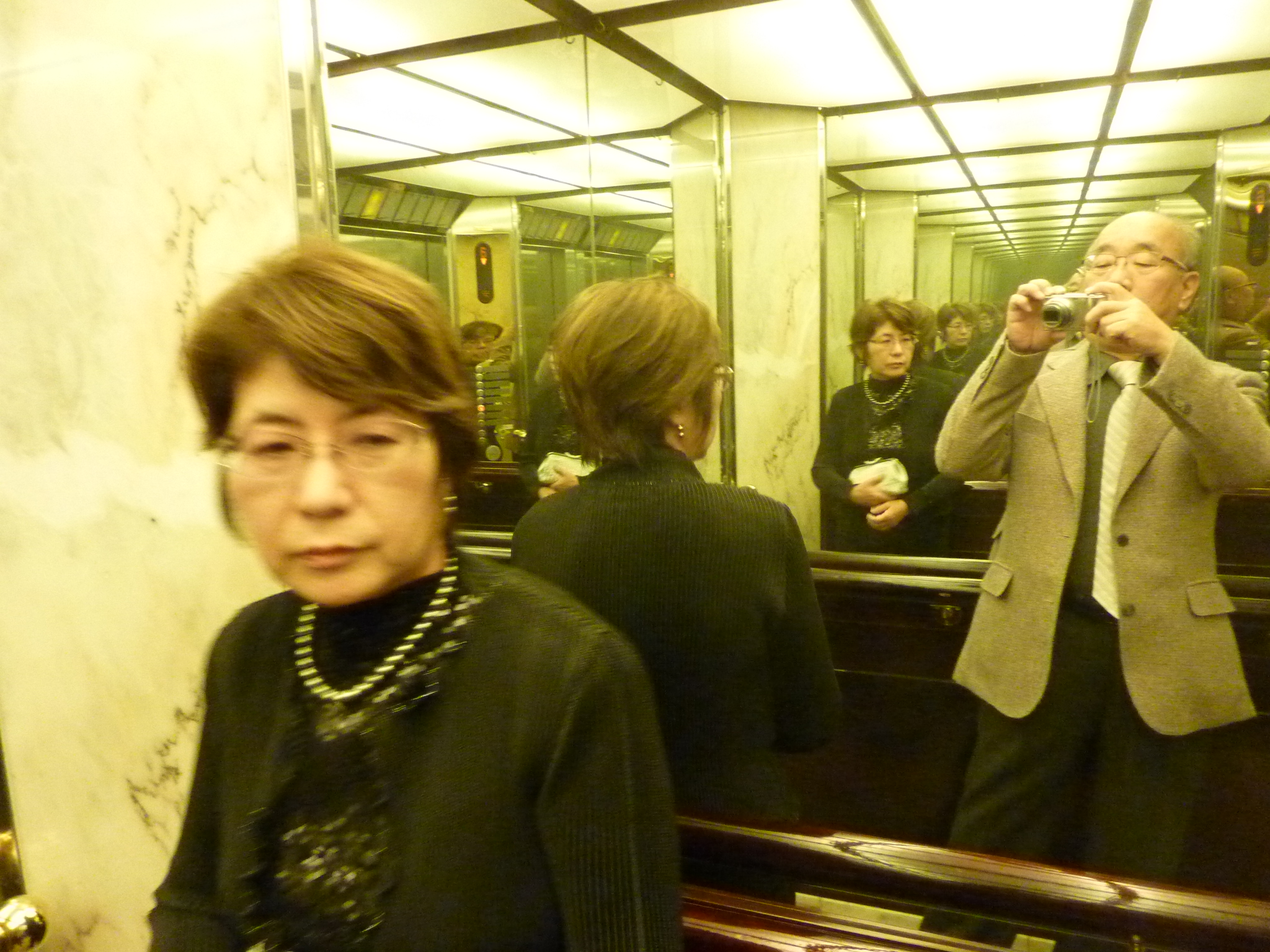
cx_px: 635
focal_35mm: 25
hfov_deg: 69.4
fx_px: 917
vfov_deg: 54.9
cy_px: 476
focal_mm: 4.1
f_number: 3.3
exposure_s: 1/20
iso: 800
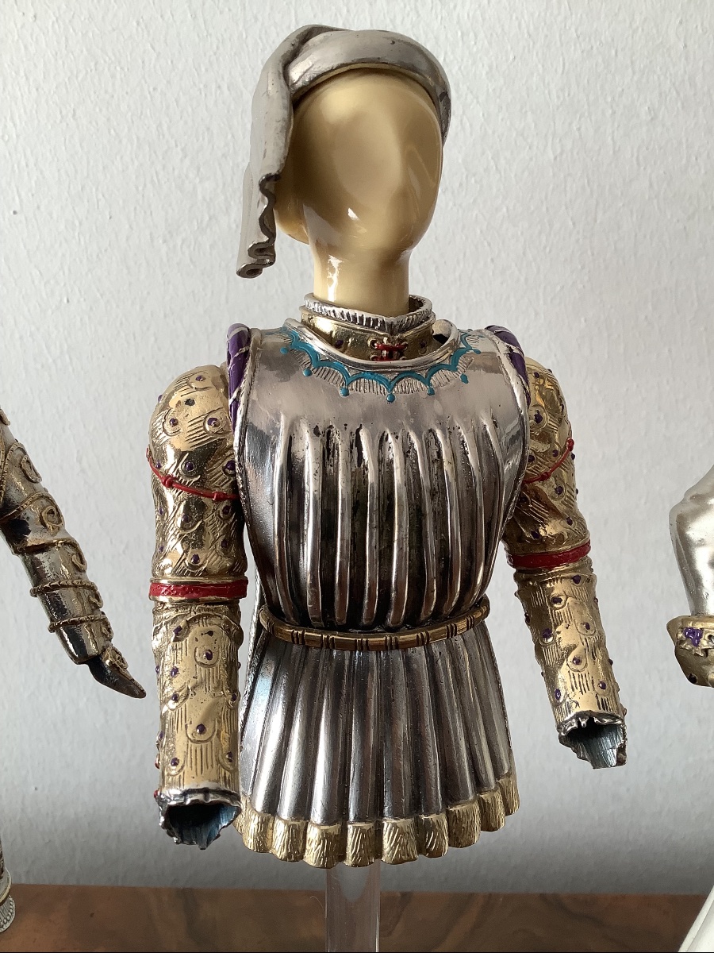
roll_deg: +0.3
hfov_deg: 45.4
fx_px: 853
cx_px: 357
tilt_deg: -15.5
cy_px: 476
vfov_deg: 58.4
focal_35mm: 31
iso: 50
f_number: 2.4
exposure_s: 1/50
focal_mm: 3.3
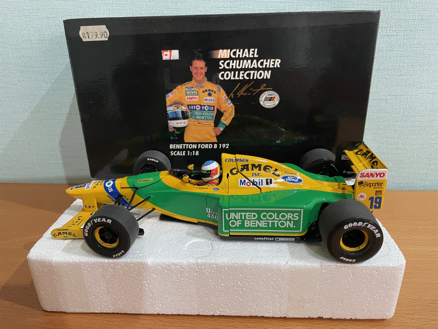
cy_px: 164
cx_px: 219
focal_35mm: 26
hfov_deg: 67.3
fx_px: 329
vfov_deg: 53.1
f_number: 1.6
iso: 400
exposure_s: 1/33
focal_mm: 4.2
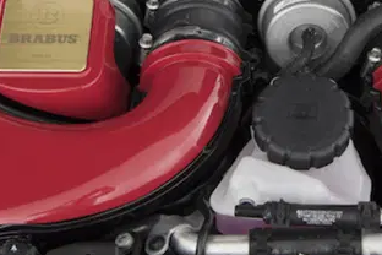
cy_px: -1
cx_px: 281
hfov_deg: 17.1
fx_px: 1263
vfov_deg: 11.4
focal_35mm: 119
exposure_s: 1/80
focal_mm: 31
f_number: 5.6
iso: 100
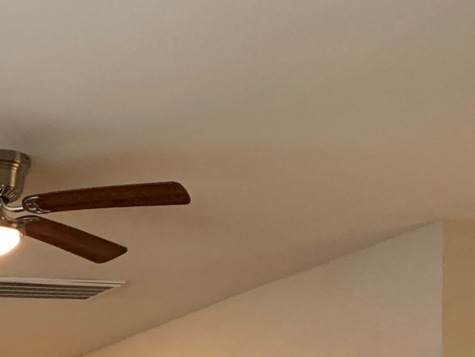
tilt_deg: -0.8
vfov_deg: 15.1
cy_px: 574
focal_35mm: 89
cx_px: -131
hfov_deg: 20.3
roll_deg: -0.3
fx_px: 1222
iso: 200
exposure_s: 1/60
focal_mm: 4.25
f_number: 1.8
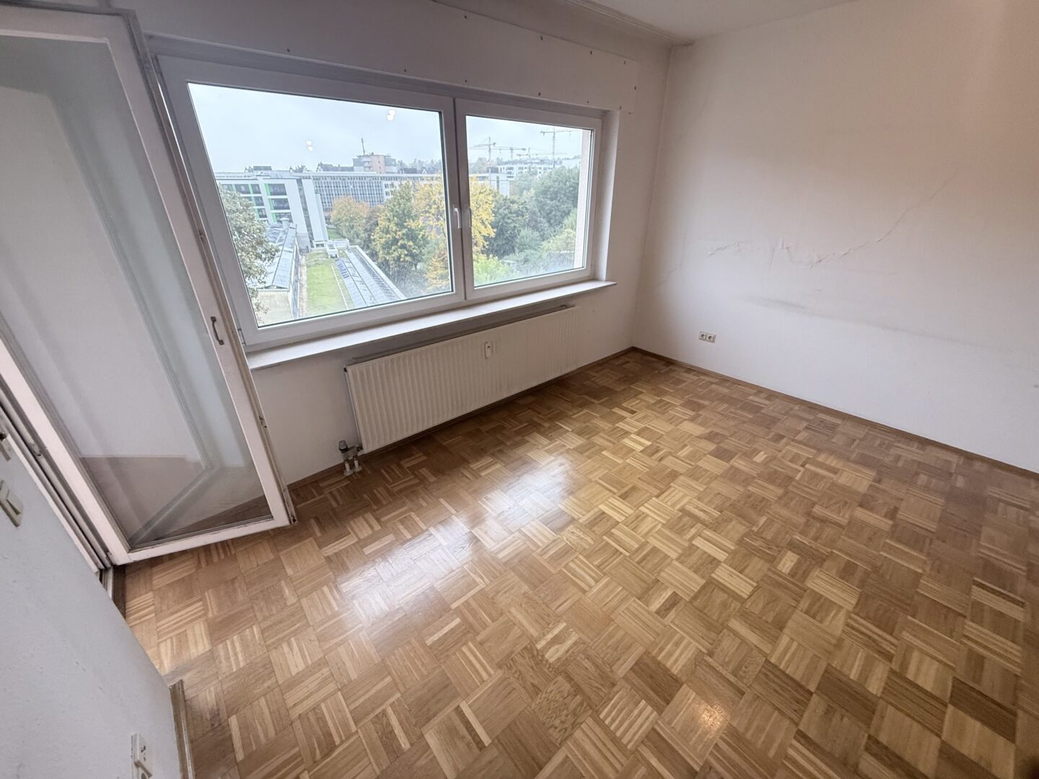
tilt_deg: -26.0
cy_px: 390
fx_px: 420
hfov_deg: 102.1
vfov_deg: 85.7
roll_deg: +0.2
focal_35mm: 14
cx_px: 520
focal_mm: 2.22
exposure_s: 1/96
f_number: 2.2
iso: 320
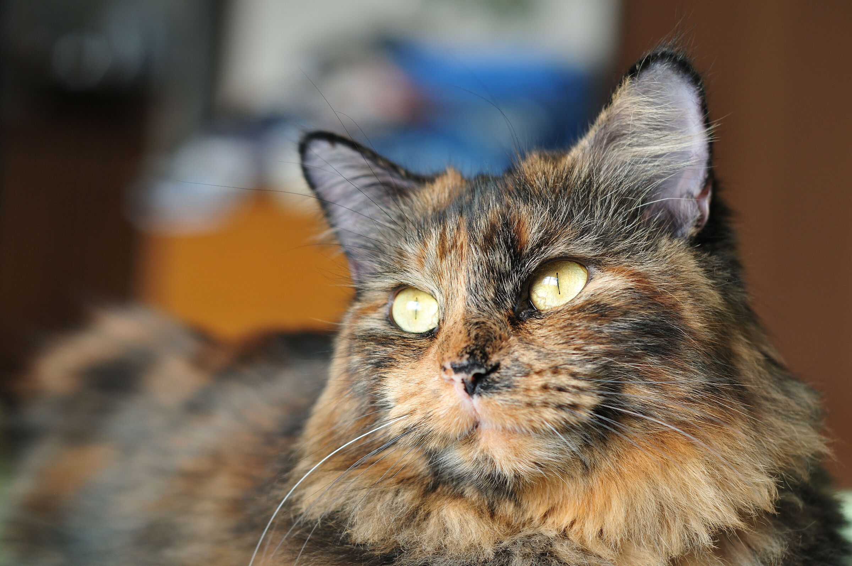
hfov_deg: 27.0
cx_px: 426
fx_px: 1773
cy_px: 283
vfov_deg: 18.1
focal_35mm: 75
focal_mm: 50
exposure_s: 1/80
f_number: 2.8
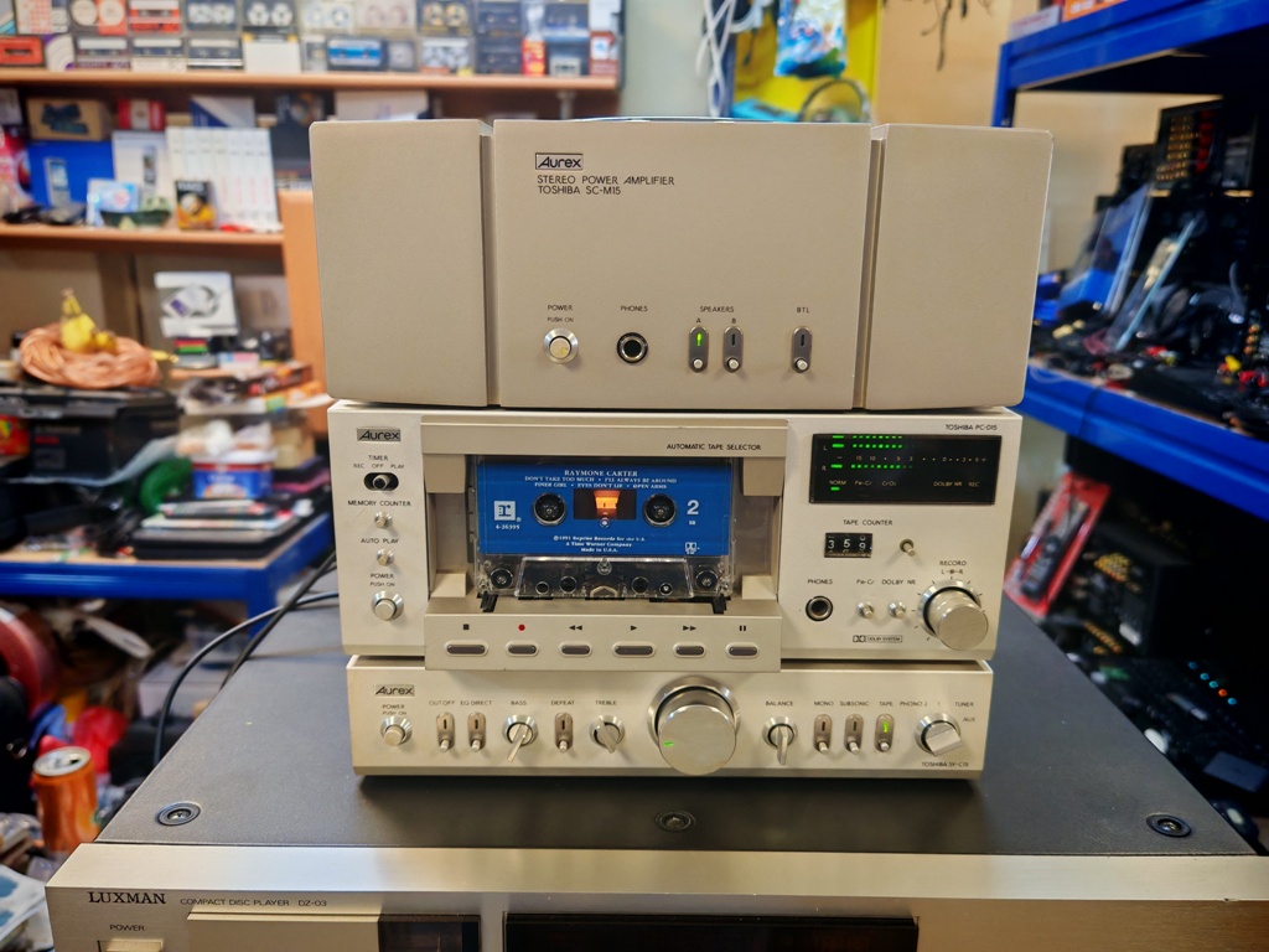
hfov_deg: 65.3
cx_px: 634
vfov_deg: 51.4
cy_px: 476
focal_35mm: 27
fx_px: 990
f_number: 1.9
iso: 500
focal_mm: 6.67
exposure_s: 1/33
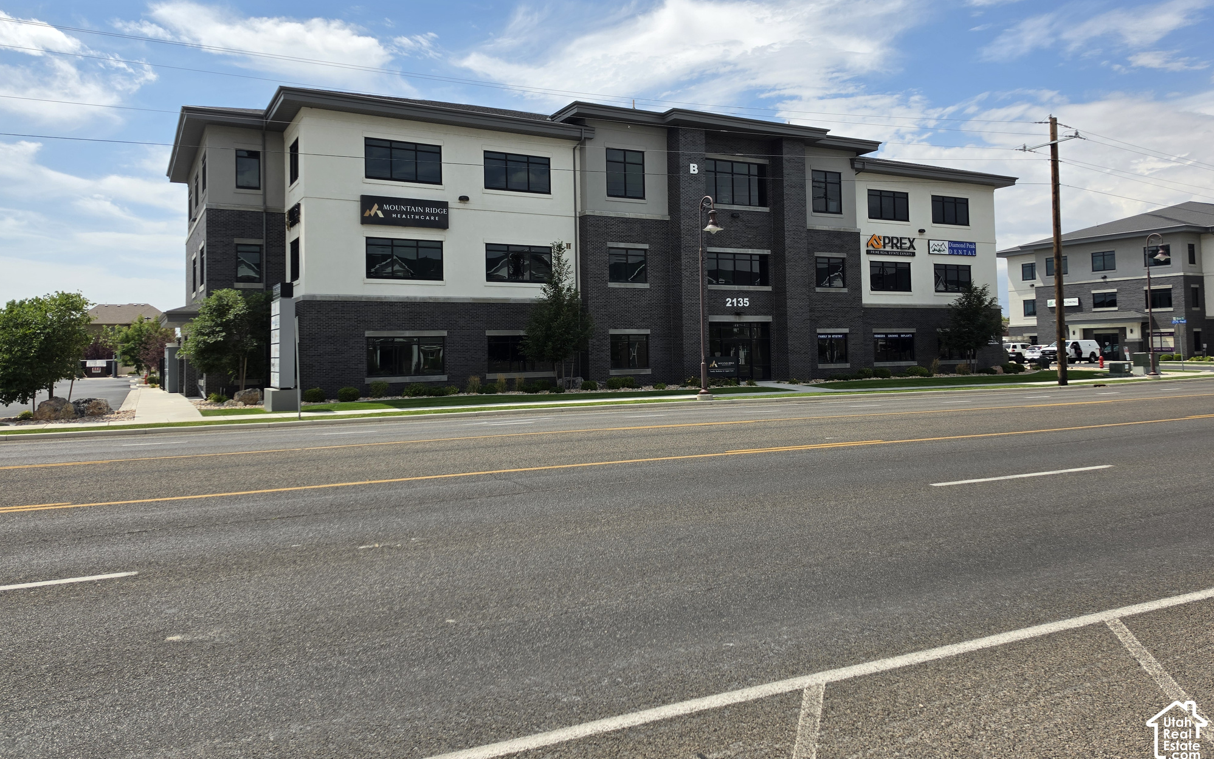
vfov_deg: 49.0
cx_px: 604
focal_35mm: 25
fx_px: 827
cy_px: 307
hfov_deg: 72.5
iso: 64
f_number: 1.4
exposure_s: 1/7939
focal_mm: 6.5
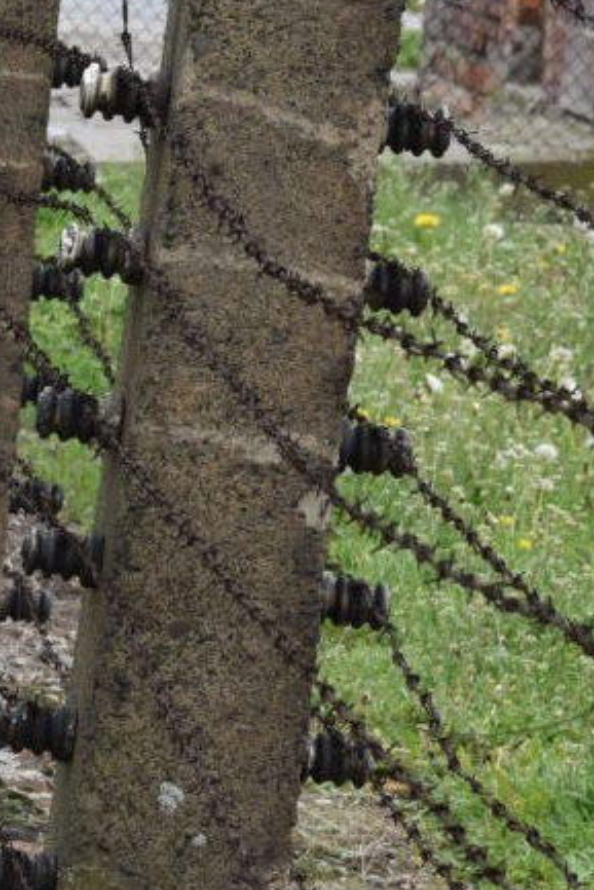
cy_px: 378
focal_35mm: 290
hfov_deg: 4.7
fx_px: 7171
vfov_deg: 7.1
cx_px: 232
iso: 250
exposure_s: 1/250
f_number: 8
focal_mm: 62
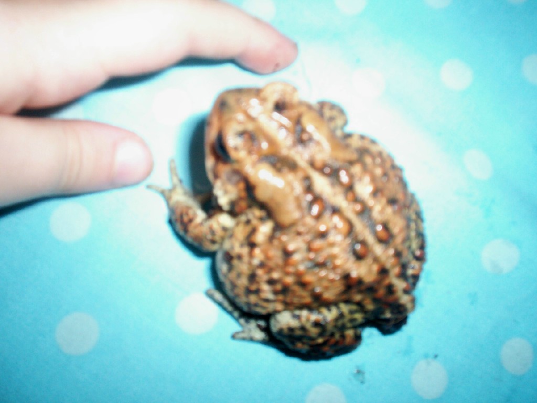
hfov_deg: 51.4
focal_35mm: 36
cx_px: 268
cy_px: 202
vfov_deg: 39.7
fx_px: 558
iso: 140
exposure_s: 1/64
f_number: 4.5
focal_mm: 5.9
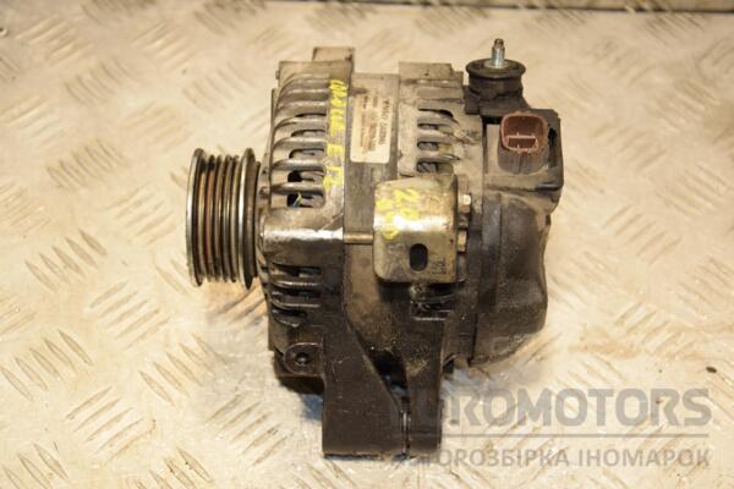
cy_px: 244
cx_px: 367
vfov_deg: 18.9
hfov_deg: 28.1
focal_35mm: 72
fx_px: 1468
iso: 800
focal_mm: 48
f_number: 4.8
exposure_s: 1/200
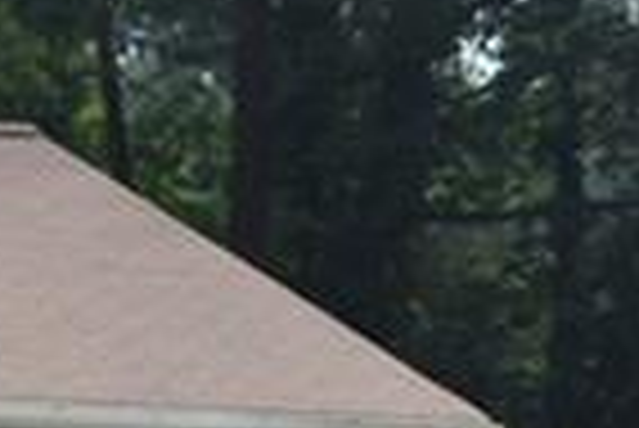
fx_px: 4229
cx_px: -648
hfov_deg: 8.2
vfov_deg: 5.7
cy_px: 671
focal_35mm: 238
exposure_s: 1/160
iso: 100
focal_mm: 22
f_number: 6.3
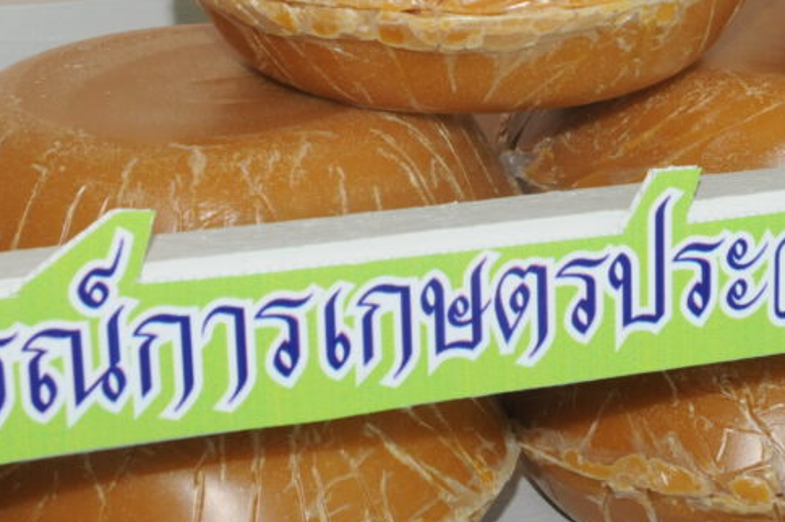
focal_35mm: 97
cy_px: 78
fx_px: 2114
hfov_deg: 20.8
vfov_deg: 14.0
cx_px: 607
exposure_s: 1/100
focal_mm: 26
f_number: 8
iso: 800
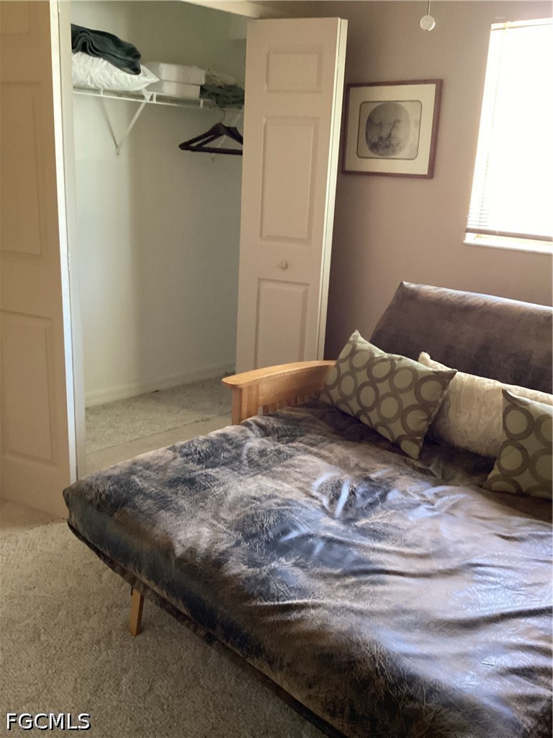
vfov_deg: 58.4
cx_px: 276
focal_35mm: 31
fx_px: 660
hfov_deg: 45.4
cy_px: 369
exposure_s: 1/40
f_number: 2.4
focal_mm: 3.3
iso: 400
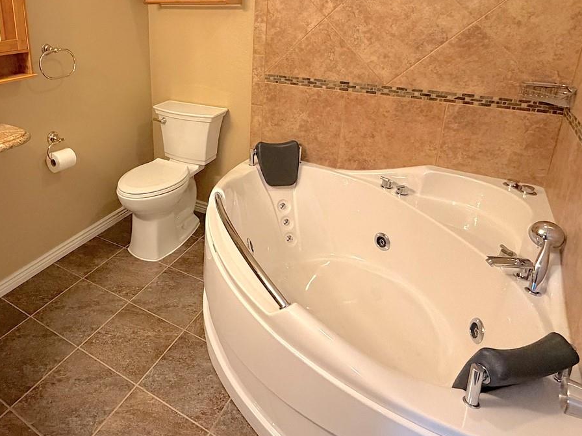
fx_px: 420
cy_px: 122
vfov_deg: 53.0
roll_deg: +0.6
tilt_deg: -17.1
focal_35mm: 25
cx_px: 184
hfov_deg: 67.1
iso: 500
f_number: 2.2
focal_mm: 2.22
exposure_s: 1/60
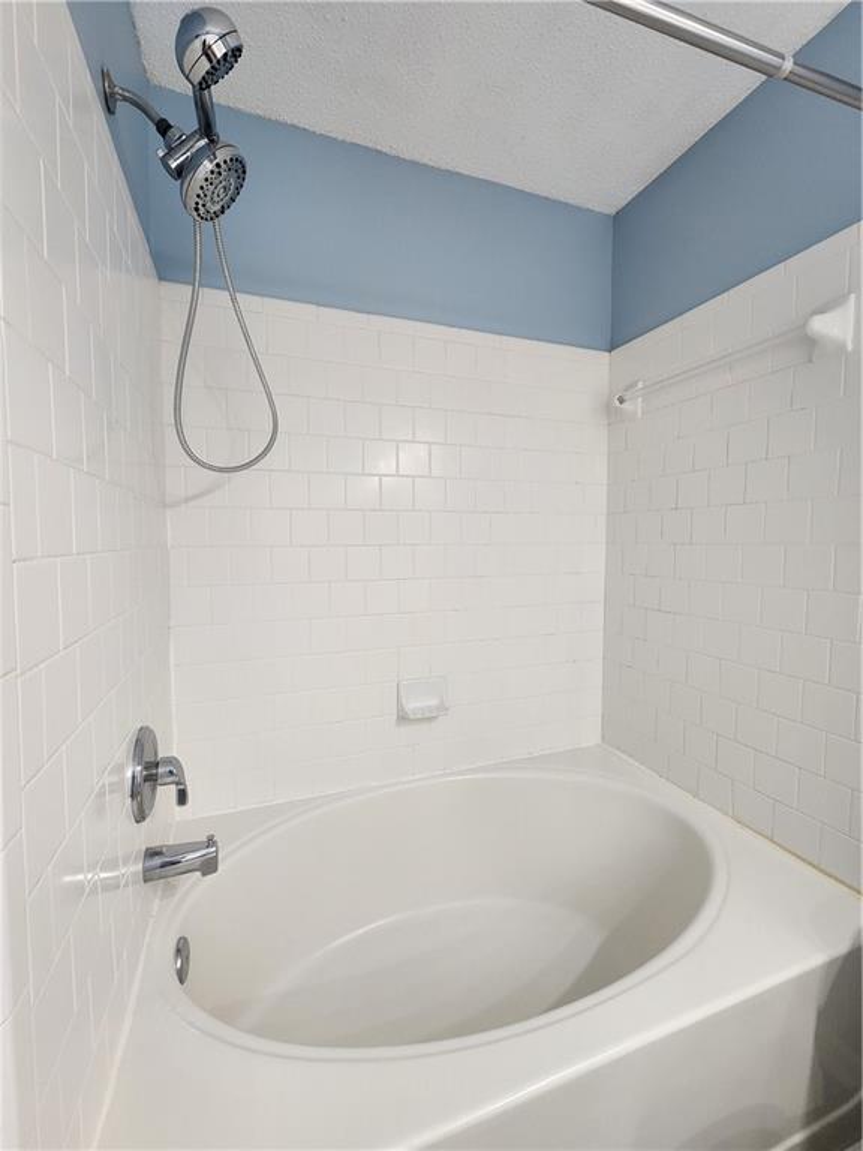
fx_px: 432
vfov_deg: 106.2
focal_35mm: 13
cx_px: 432
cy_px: 576
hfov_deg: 89.9
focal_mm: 2.2
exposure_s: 1/40
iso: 320
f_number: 2.2
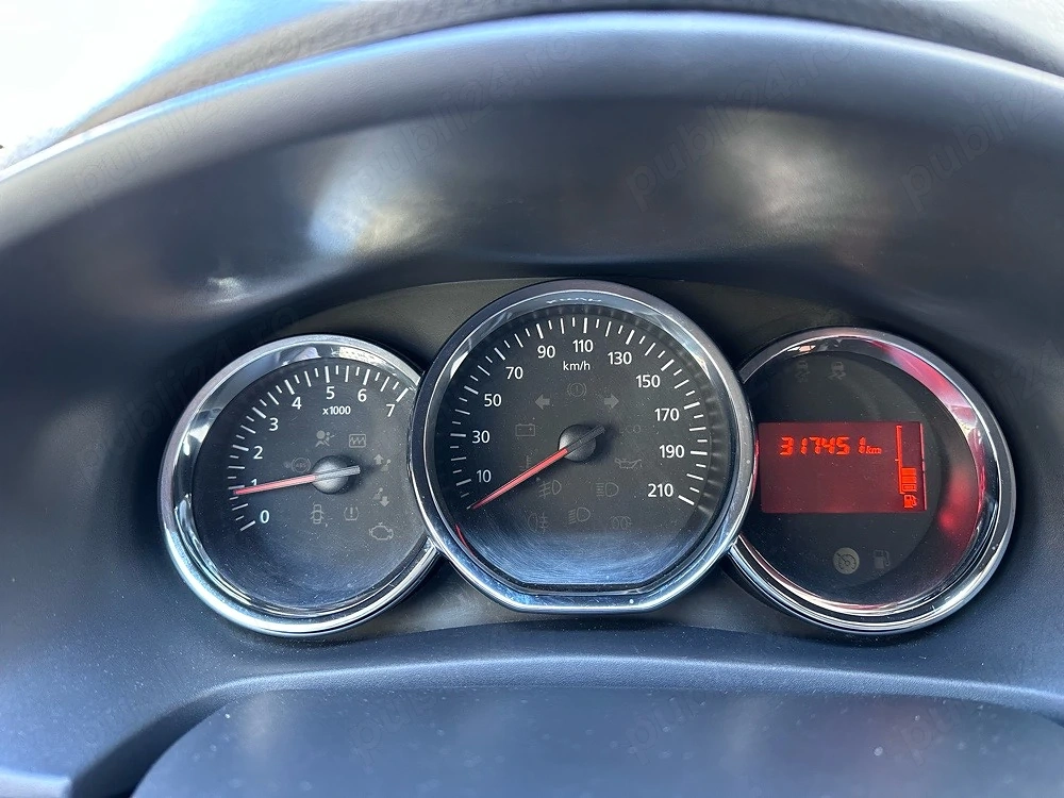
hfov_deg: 71.6
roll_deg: +2.0
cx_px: 532
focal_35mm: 24
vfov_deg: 56.8
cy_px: 399
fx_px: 738
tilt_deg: -21.7
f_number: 1.78
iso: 400
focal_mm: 6.86
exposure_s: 1/60
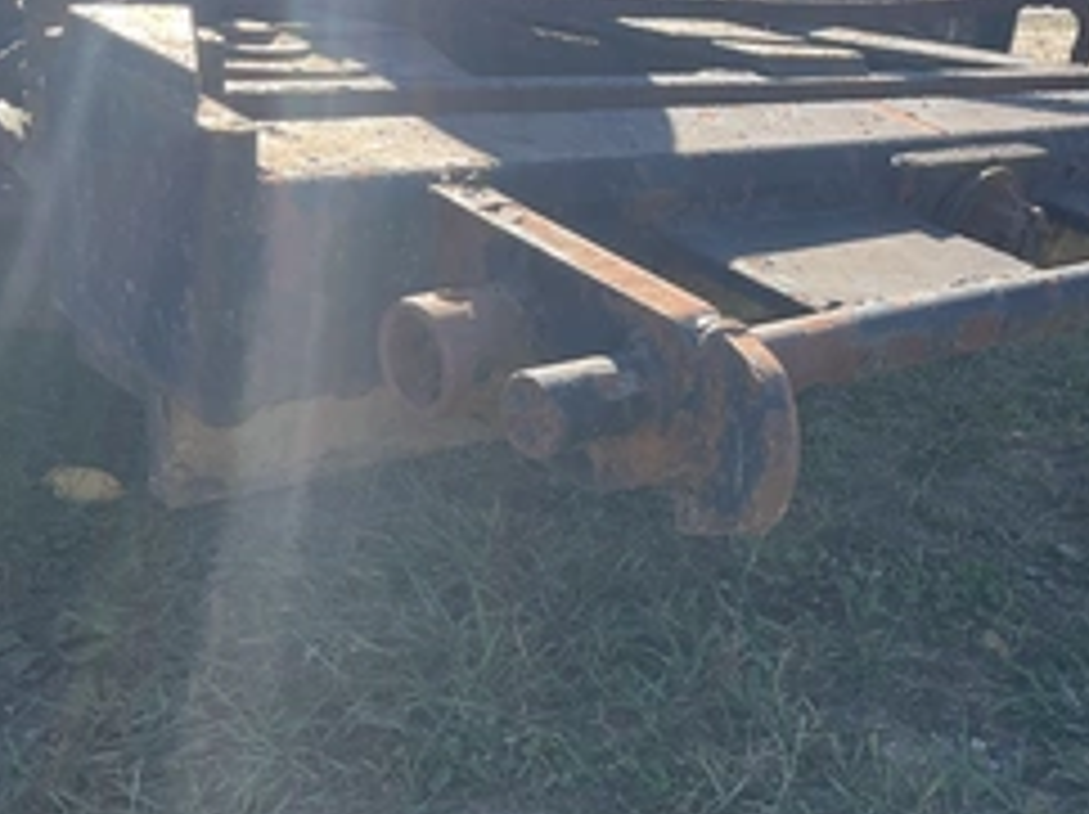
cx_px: 814
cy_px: 517
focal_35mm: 48
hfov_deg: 38.7
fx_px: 1509
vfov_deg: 30.1
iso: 25
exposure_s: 1/519
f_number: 1.8
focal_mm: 3
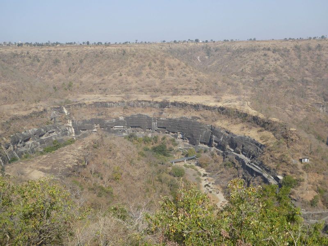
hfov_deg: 38.9
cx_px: 164
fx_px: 464
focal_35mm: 49
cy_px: 123
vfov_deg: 29.7
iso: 80
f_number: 4
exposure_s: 1/640
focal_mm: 8.4
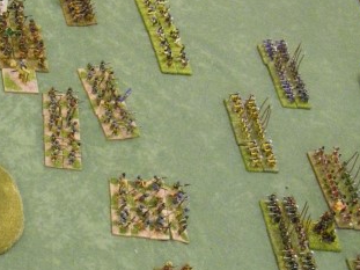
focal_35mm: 88
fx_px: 915
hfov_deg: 22.0
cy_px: 239
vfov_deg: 16.6
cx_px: 76
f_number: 3.5
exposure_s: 1/30
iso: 800
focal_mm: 6.3
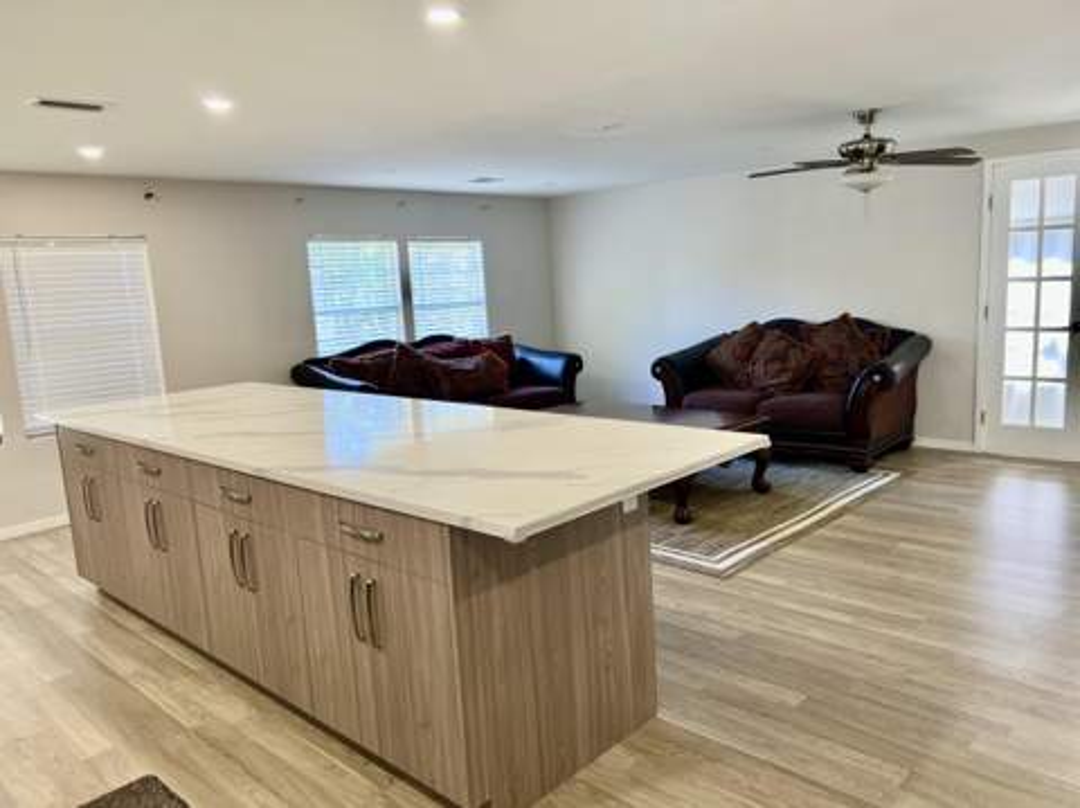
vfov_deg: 53.0
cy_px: 404
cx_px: 540
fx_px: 810
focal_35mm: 26
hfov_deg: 67.4
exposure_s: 1/60
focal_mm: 5.7
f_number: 1.5
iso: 80
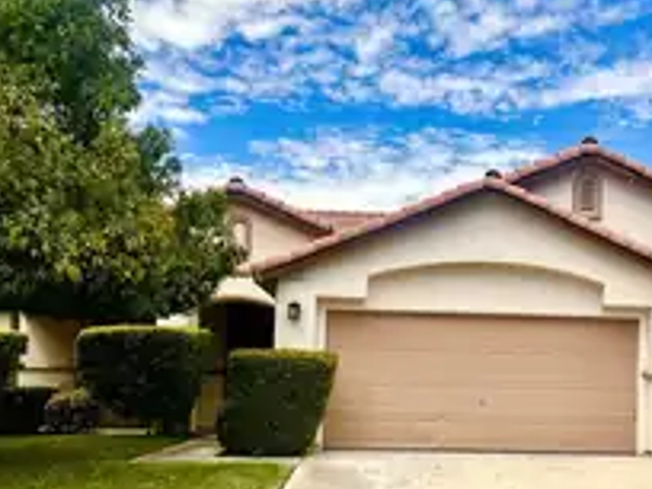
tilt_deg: +3.4
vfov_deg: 30.5
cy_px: 352
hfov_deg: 39.9
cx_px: 444
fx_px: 885
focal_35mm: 47
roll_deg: -1.5
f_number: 1.78
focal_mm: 6.86
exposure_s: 1/4348
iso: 80
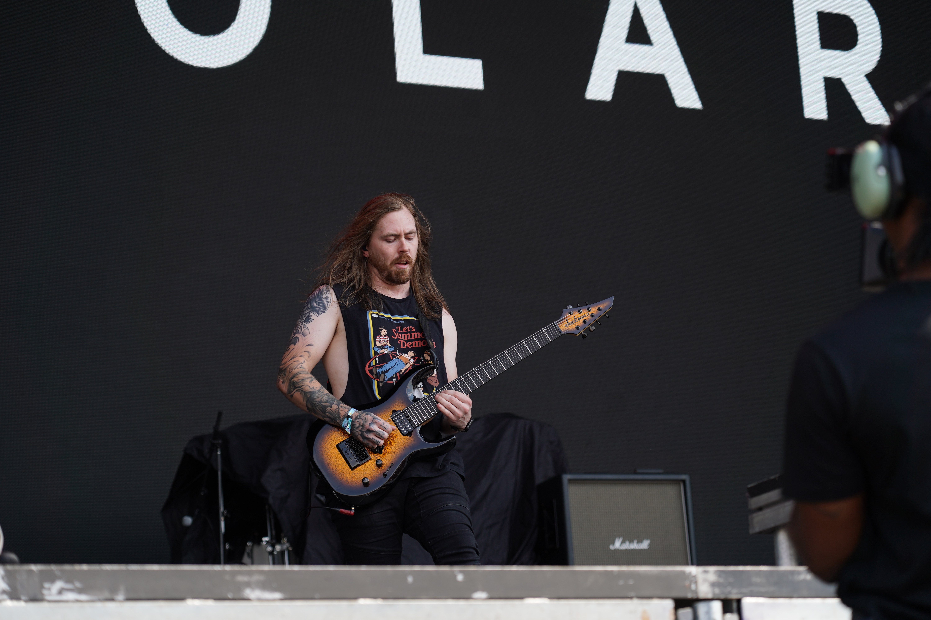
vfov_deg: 13.0
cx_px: 466
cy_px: 310
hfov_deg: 19.5
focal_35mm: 105
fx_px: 2715
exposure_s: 1/320
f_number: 5
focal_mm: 105
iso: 100
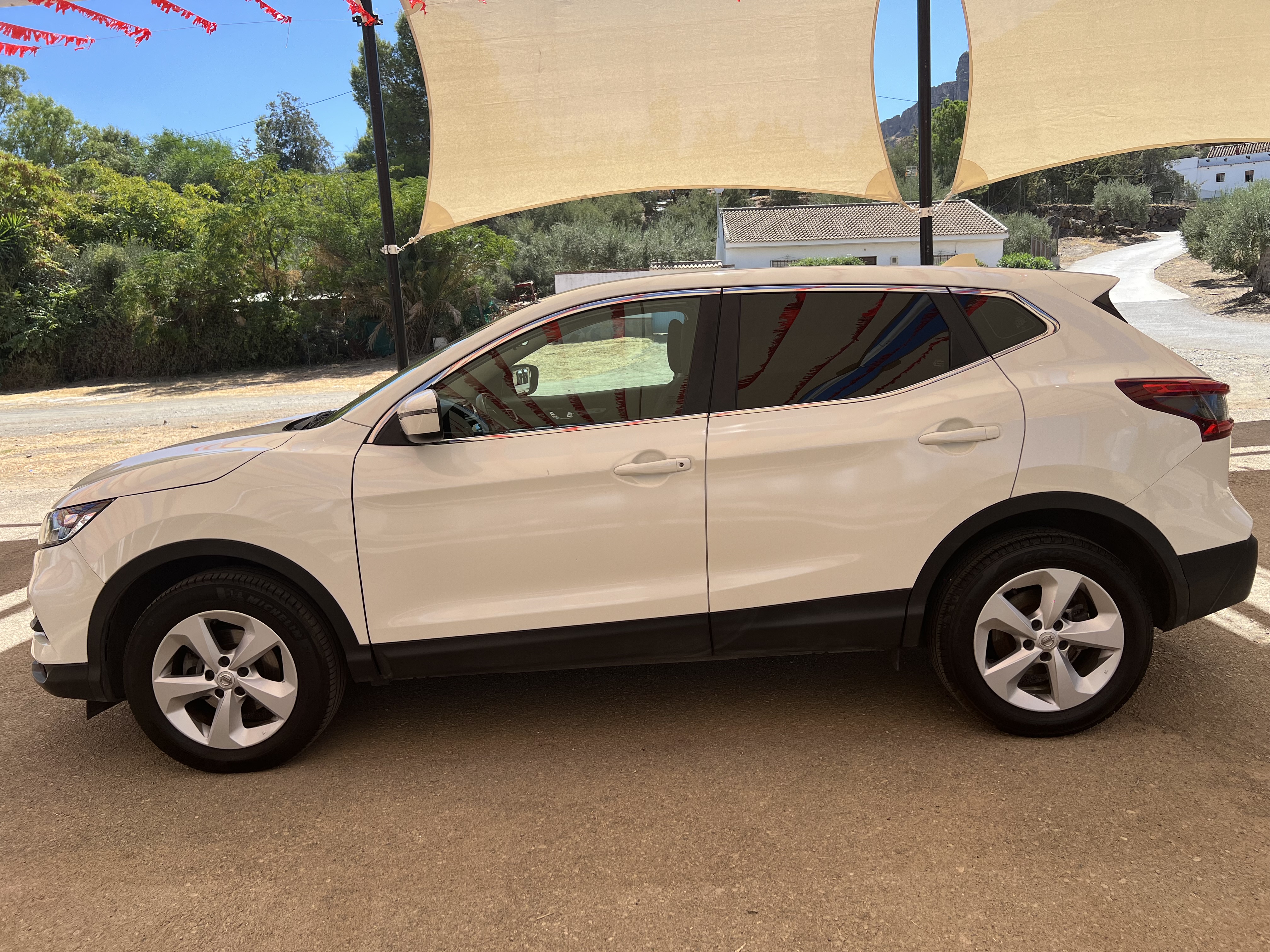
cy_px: 476
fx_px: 954
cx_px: 635
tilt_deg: -8.3
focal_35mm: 26
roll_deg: +2.1
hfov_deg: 67.3
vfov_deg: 53.1
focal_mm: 5.7
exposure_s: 1/2208
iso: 50
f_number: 1.5
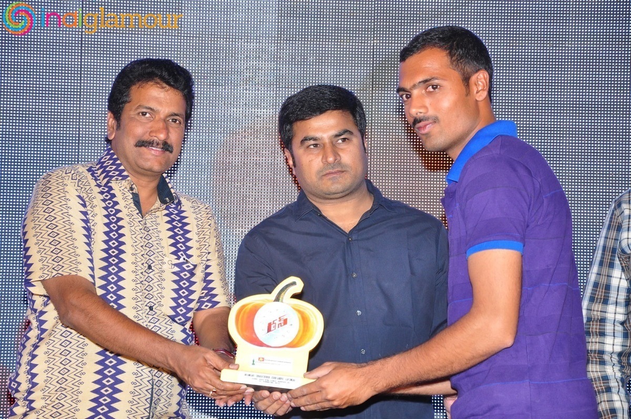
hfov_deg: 16.1
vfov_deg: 10.7
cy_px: 210
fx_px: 2232
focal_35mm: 128
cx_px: 316
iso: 500
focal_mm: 85
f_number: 7.1
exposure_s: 1/125
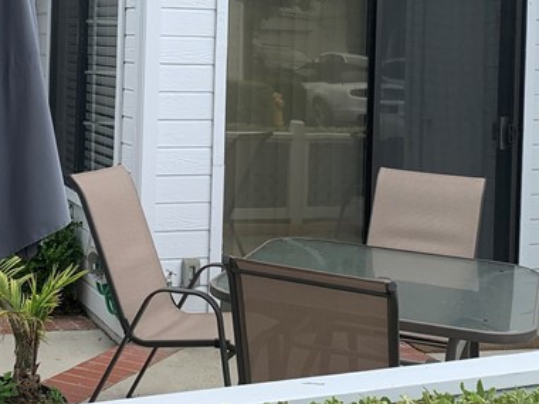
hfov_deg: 27.6
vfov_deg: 20.7
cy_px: 62
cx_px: 169
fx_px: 1090
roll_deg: -1.0
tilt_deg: -1.9
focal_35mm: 70
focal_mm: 4.25
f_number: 1.8
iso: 25
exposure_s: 1/577
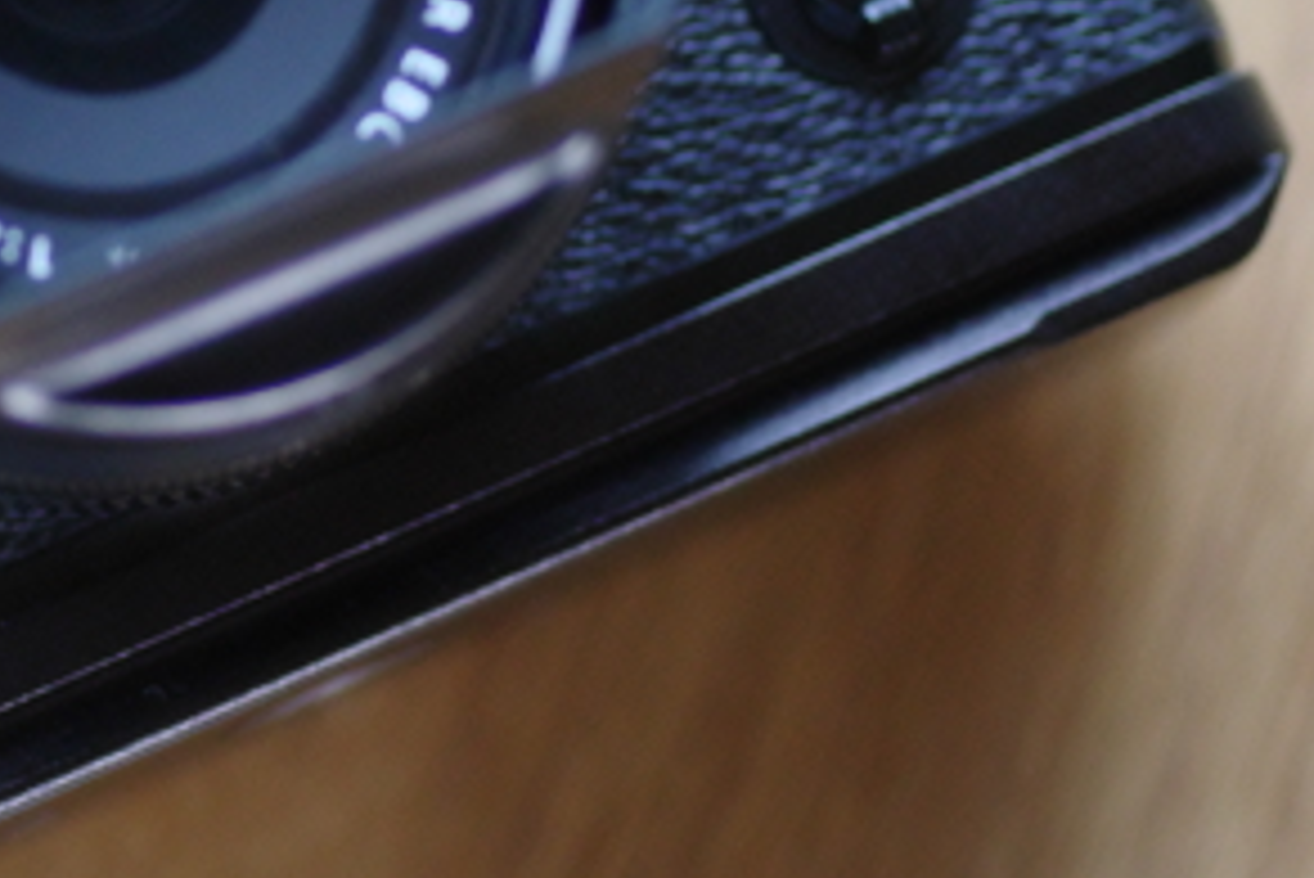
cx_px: -54
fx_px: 10005
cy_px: 18
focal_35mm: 274
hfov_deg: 7.5
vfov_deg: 5.0
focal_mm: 100
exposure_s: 1/100
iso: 6400
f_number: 2.8
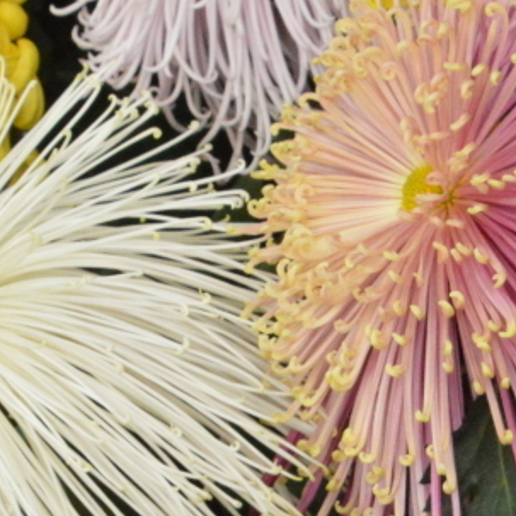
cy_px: 488
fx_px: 5801
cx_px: 400
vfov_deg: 5.1
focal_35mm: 344
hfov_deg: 5.1
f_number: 18
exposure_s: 1/80
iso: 6400
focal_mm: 80
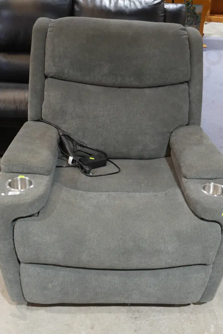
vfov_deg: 45.4
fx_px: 399
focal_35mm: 43
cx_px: 130
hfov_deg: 31.1
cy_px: 167
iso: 640
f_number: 4
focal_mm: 18
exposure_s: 1/60
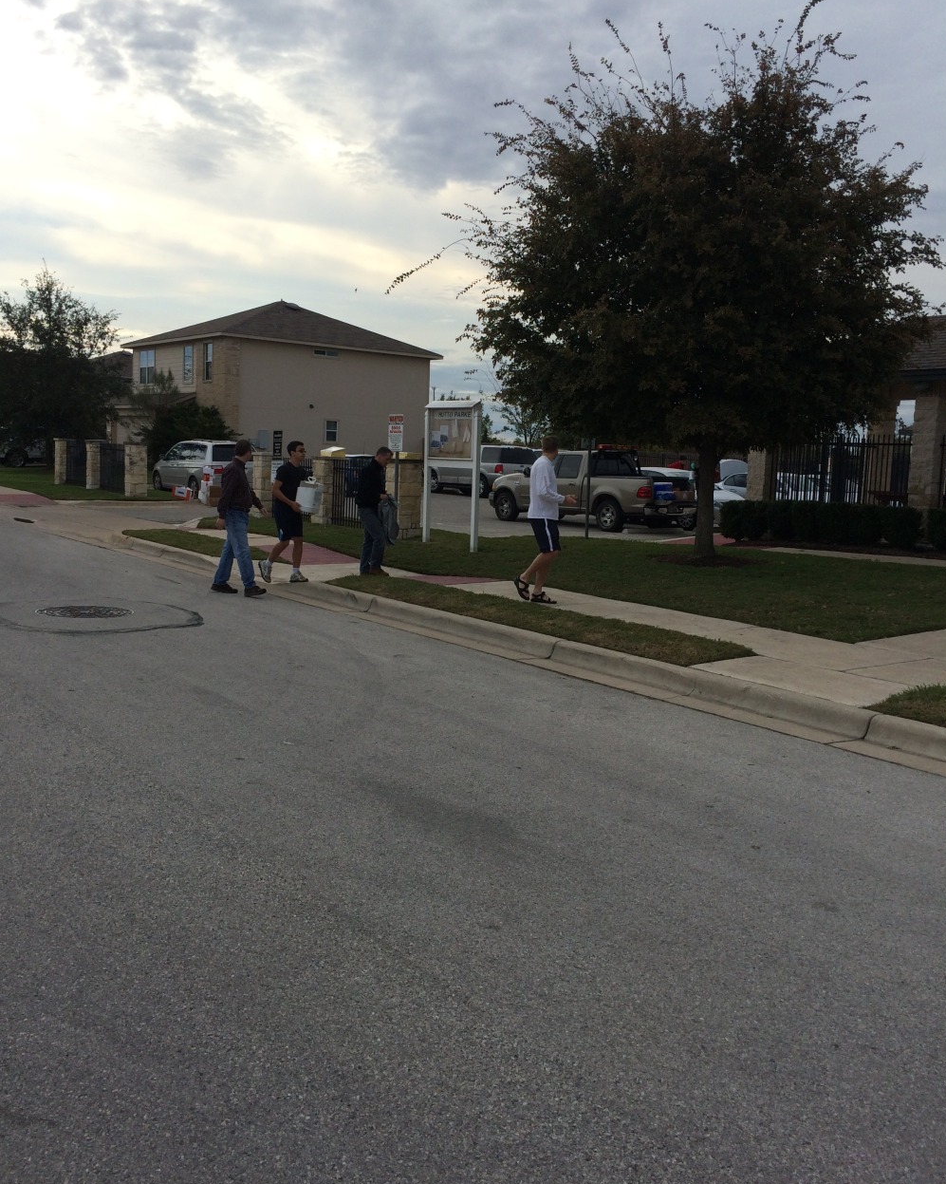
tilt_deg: -5.6
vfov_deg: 57.1
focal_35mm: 31
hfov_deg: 47.1
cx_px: 471
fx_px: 1085
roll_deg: -0.9
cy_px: 552
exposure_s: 1/1786
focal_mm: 4.15
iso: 32
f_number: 2.2
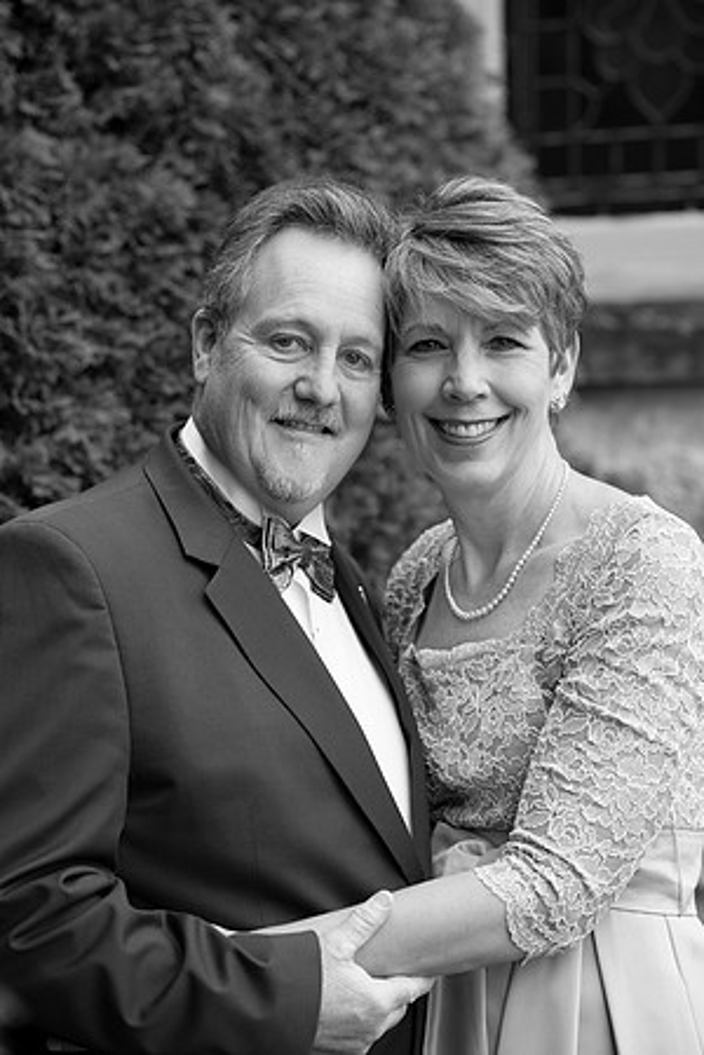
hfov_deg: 16.1
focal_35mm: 85
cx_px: 352
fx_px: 2493
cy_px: 528
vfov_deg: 23.9
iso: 100
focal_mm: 85
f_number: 2.5
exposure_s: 1/125
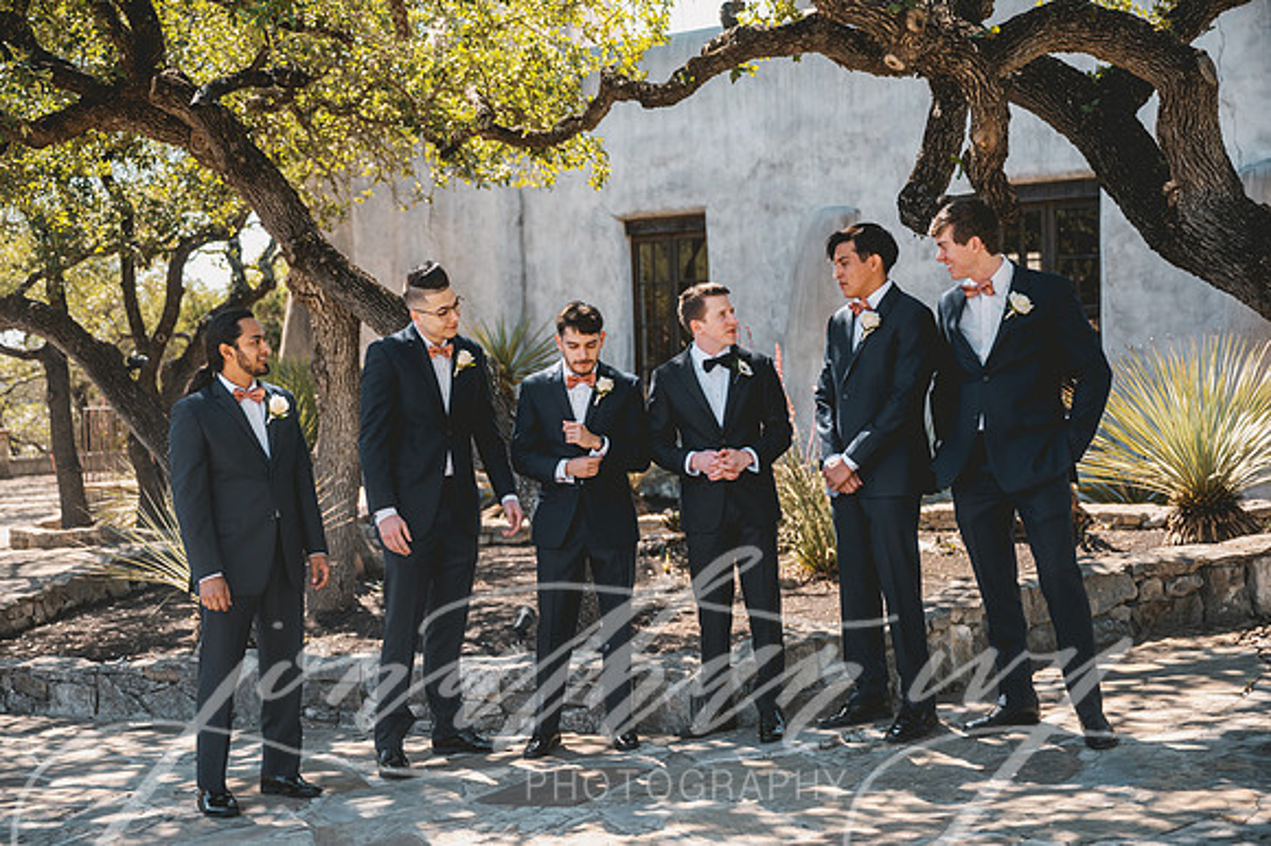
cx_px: 636
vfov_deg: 27.5
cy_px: 423
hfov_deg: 40.4
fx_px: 1729
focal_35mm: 49
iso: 160
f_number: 2.8
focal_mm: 49
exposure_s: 1/800
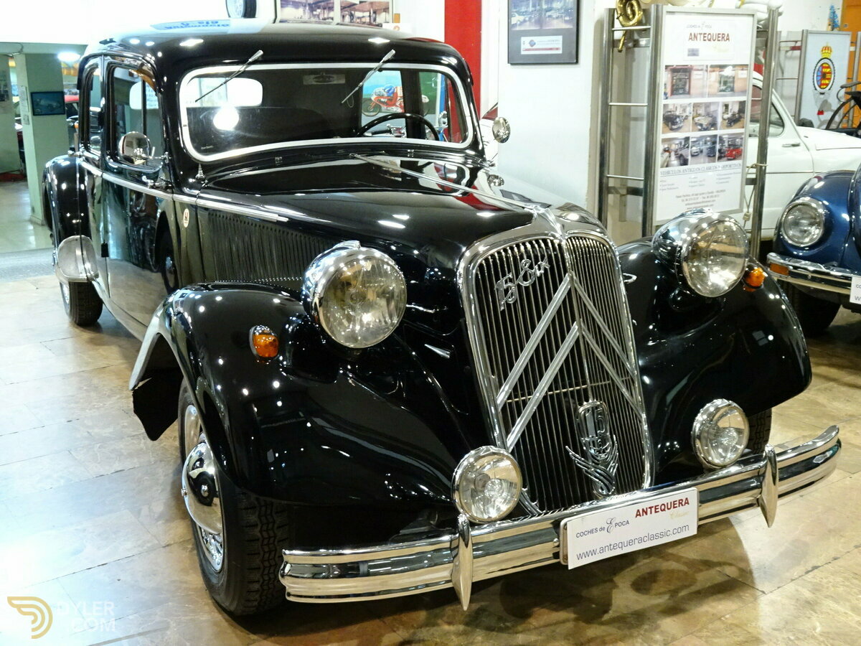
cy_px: 323
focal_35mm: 37
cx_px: 430
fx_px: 920
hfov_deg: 50.1
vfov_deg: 38.7
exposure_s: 1/10
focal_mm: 6.37
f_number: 4
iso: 800
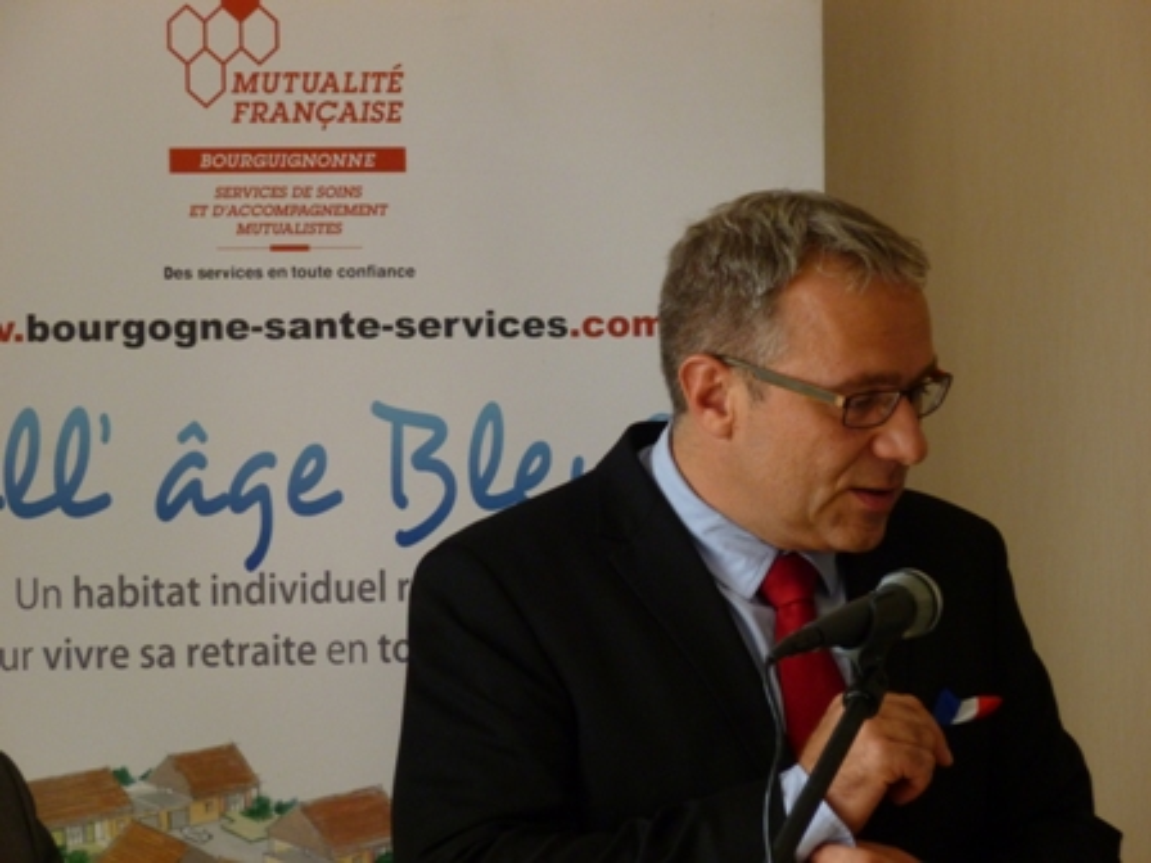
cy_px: 432
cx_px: 576
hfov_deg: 13.1
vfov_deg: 9.8
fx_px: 5021
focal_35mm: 151
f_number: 5.8
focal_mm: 26.9
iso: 320
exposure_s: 1/100
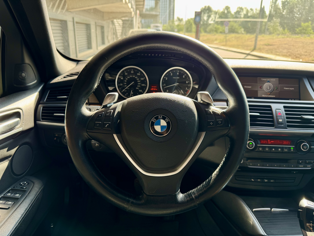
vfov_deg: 56.8
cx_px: 157
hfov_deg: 71.6
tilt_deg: -20.1
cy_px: 118
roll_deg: -1.1
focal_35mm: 24
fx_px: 218
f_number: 1.78
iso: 100
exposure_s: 1/172
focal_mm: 6.76
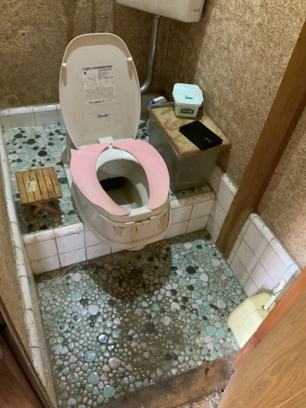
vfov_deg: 61.7
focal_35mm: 29
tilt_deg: -46.8
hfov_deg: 48.2
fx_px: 342
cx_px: 153
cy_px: 204
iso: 320
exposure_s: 1/30
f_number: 1.8
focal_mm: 3
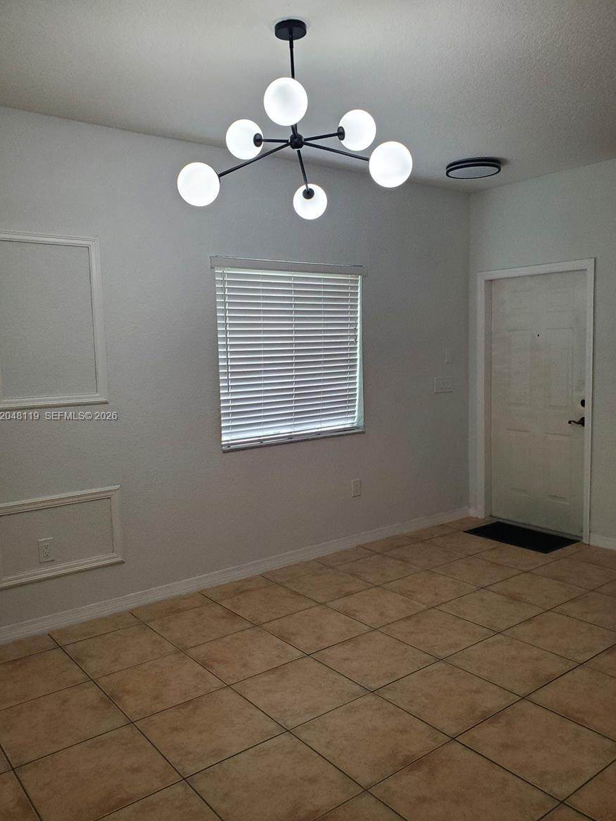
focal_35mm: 27
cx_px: 306
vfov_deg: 65.3
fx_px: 641
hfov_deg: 51.4
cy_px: 417
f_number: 2.4
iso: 320
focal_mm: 4.3
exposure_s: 1/120
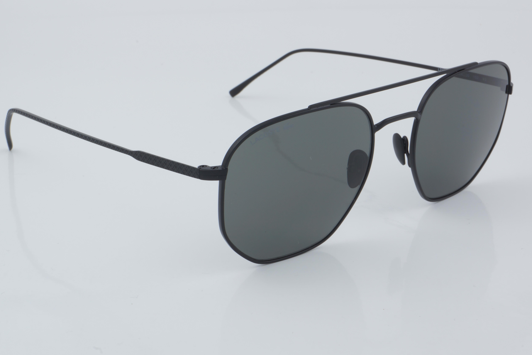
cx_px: 266
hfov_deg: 27.0
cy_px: 178
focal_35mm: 75
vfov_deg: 18.2
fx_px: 1108
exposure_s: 1/4
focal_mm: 50
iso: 100
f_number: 32
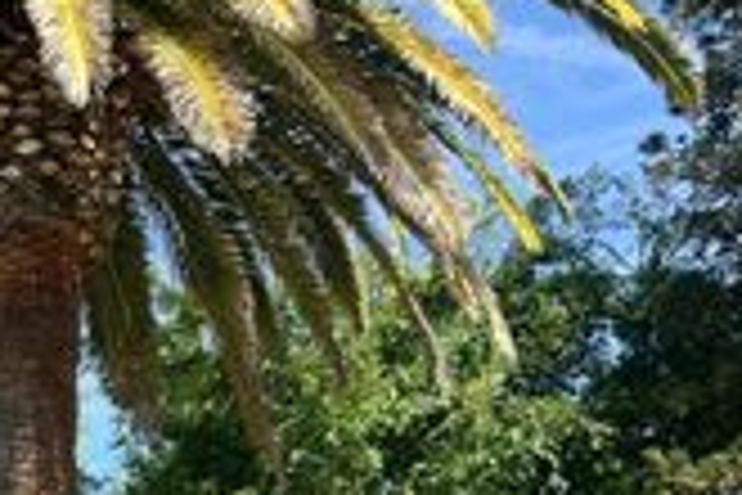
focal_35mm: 82
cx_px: -256
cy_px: 574
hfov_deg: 21.9
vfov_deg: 16.1
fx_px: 1690
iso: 50
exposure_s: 1/4274
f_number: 1.5
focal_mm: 5.7
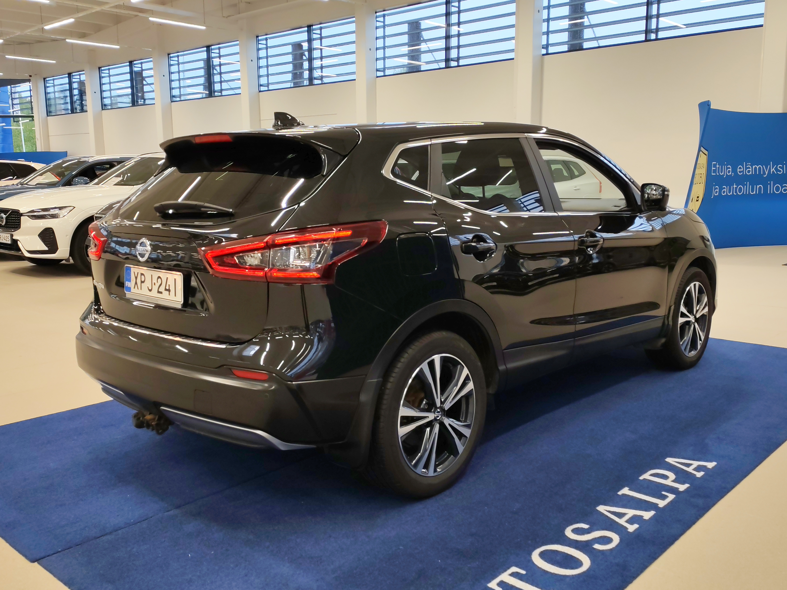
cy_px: 295
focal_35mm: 34
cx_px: 394
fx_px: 773
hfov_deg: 54.0
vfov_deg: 41.8
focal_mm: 6.12
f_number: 1.9
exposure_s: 1/100
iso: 160
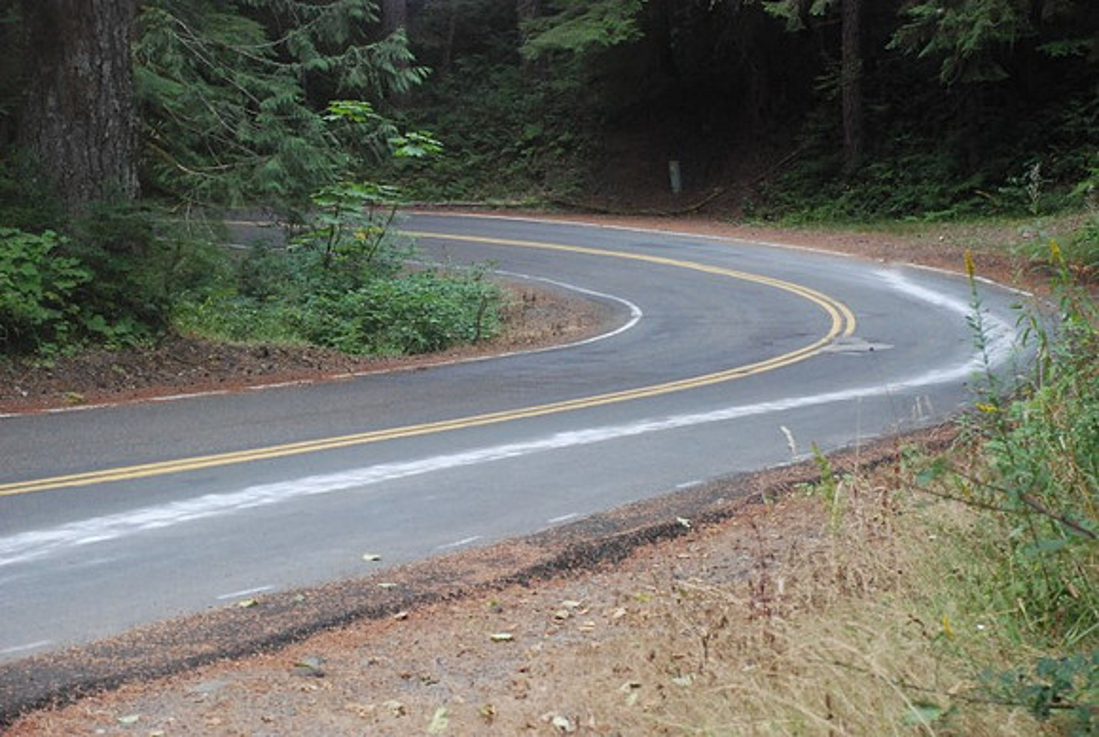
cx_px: 550
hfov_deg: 21.9
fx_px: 2844
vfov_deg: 14.8
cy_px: 368
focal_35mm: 93
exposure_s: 1/200
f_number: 5.3
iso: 1600
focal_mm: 62
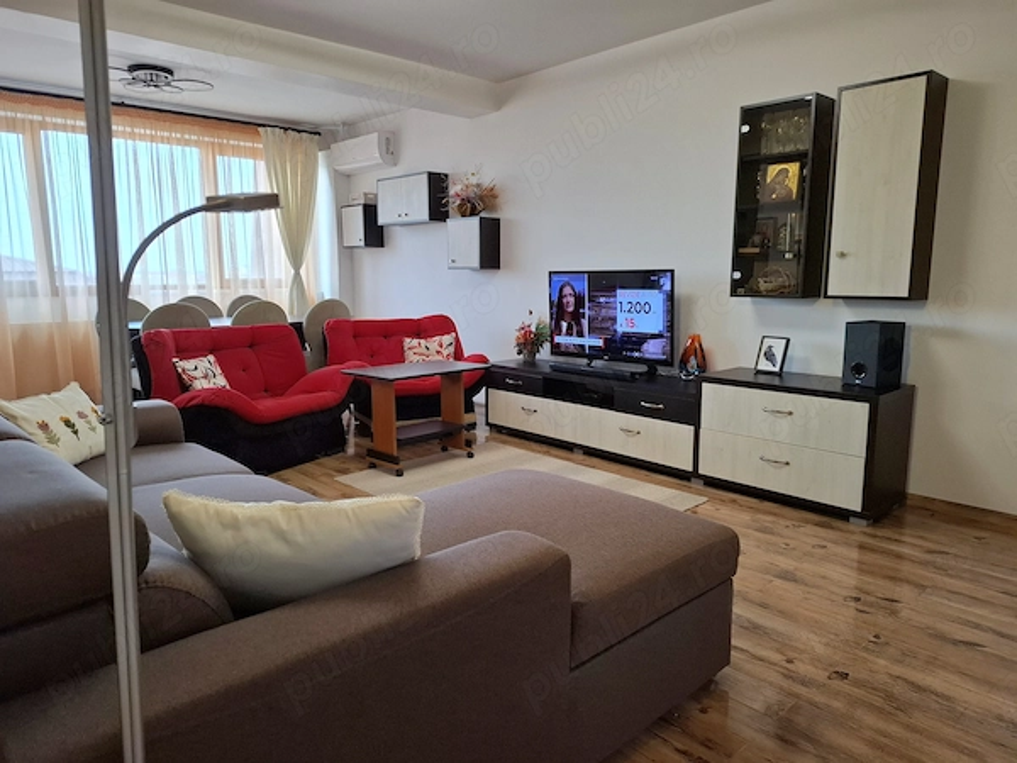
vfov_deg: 58.9
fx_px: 676
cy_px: 382
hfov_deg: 73.9
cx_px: 508
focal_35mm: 23
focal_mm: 5.54
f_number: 1.8
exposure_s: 1/100
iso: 80
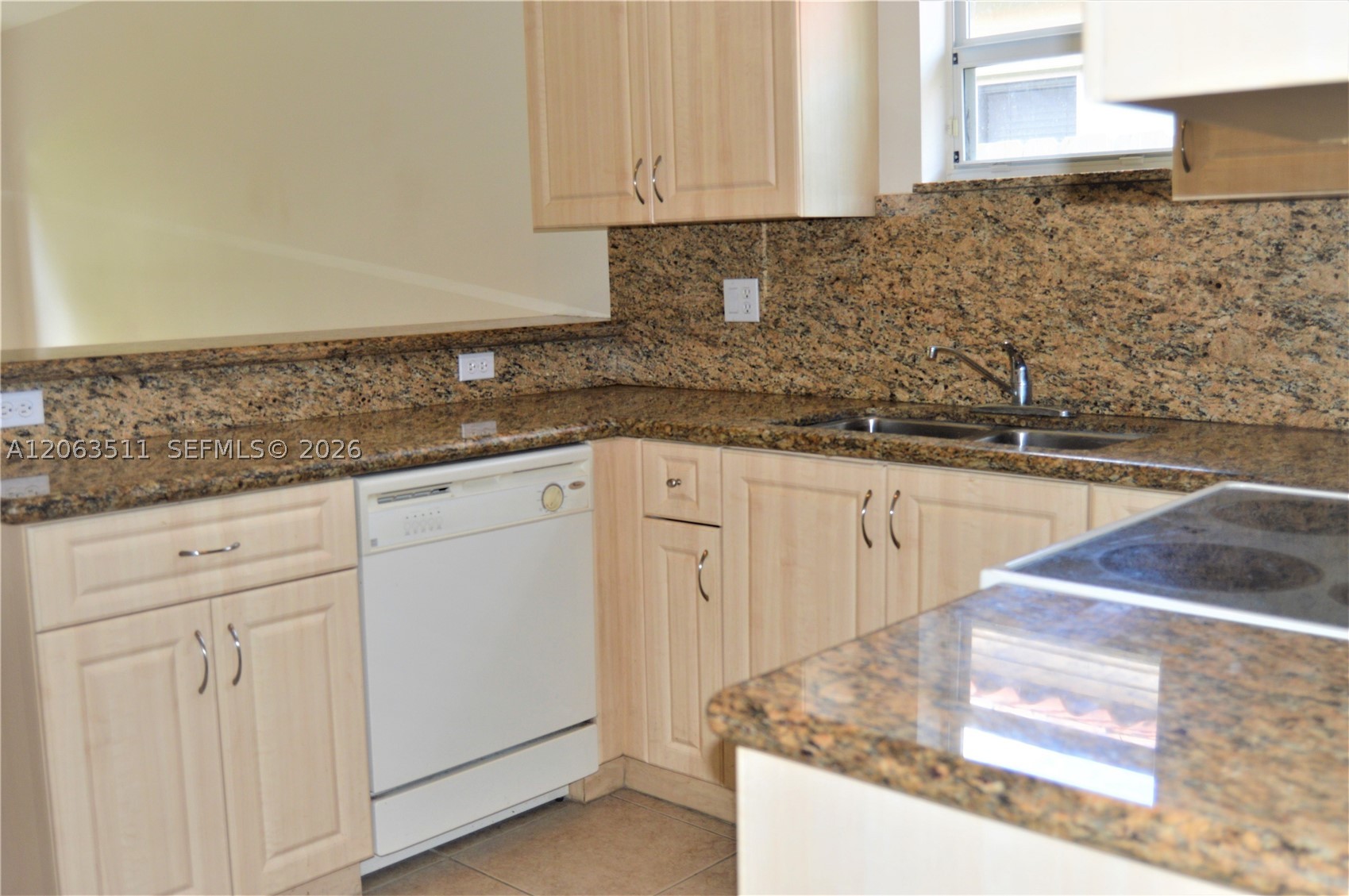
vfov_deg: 38.3
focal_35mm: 34
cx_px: 674
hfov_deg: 55.2
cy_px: 448
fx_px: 1291
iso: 400
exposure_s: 1/125
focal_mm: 23
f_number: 4
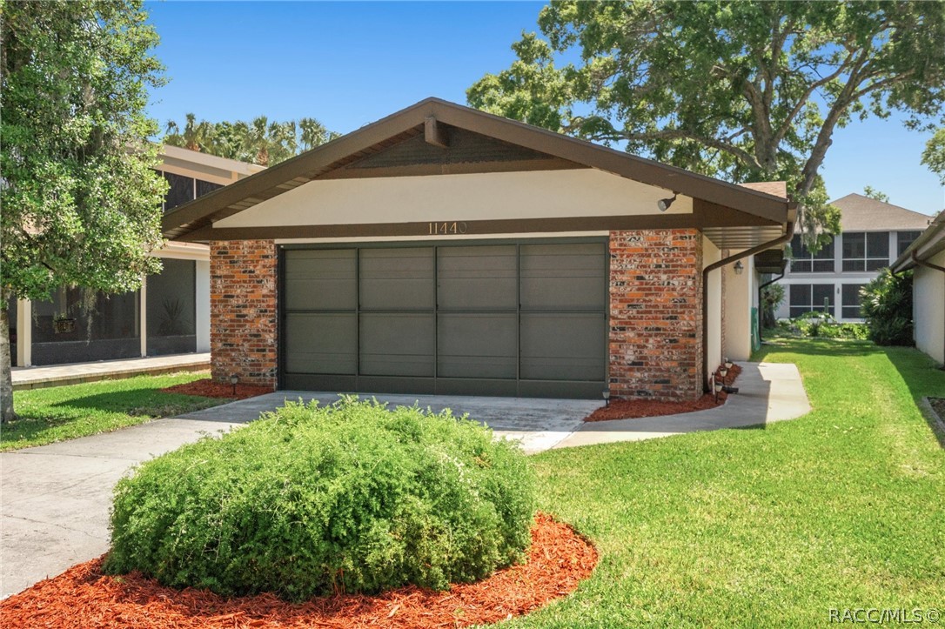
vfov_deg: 37.8
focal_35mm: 35
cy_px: 314
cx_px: 472
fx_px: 918
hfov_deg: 54.5
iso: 400
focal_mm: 35
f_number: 8
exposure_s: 1/1600
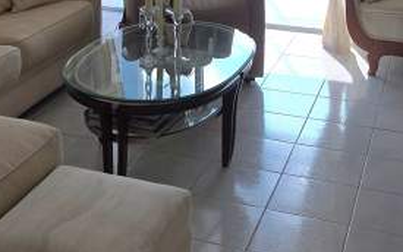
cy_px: -125
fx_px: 780
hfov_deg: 28.7
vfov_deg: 16.7
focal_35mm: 71
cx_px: 126
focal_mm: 5.4
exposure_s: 1/556
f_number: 1.8
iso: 25
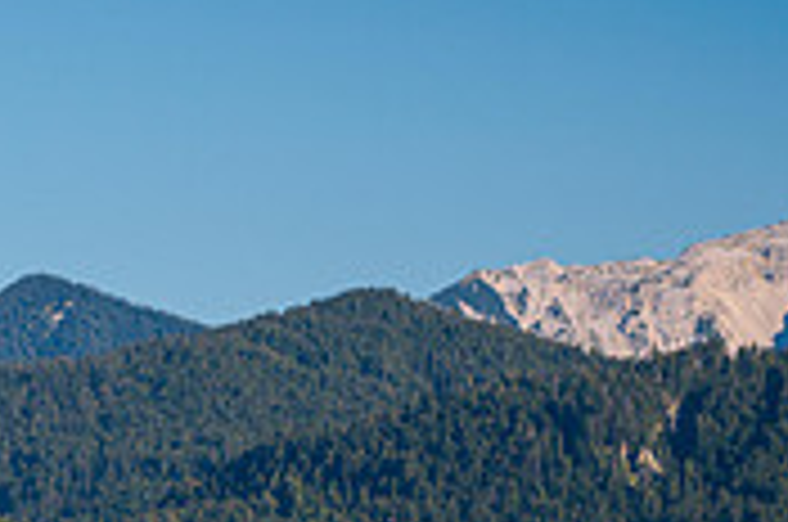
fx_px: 7385
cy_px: 374
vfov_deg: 4.0
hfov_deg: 6.1
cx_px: -5
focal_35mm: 338
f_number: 5.6
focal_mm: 102
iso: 125
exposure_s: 1/500
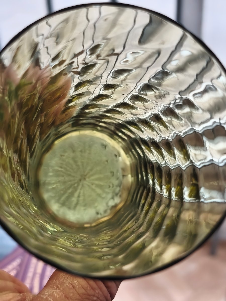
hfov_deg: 31.5
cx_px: 113
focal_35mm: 46
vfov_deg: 41.2
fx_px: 400
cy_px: 150
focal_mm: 6.06
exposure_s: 1/100
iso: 125
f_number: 1.7
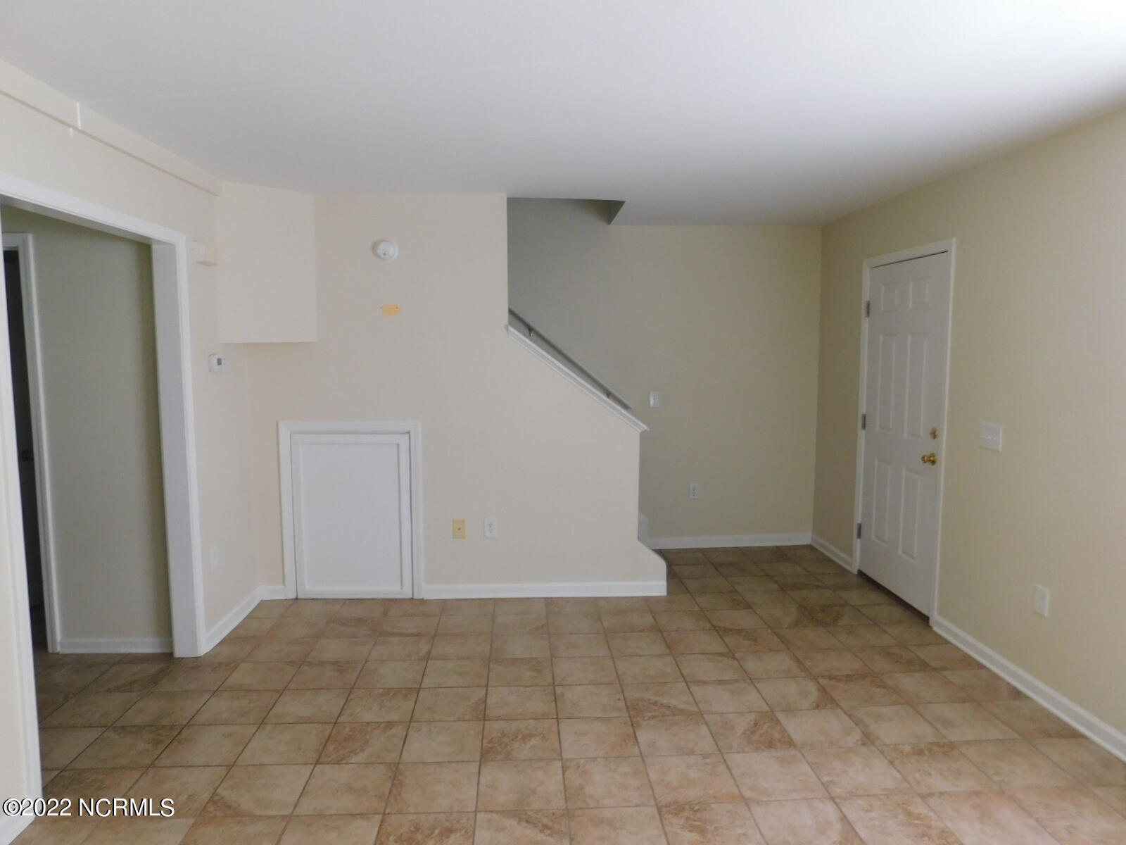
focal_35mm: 23
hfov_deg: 73.9
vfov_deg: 58.9
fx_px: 748
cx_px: 563
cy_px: 422
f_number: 3
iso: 160
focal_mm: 4
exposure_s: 1/30
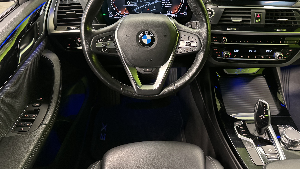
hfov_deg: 62.4
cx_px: 168
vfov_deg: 37.7
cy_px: 74
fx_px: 247
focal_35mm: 31
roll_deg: +0.9
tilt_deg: -38.2
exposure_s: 1/33
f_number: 1.78
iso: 800
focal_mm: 6.76
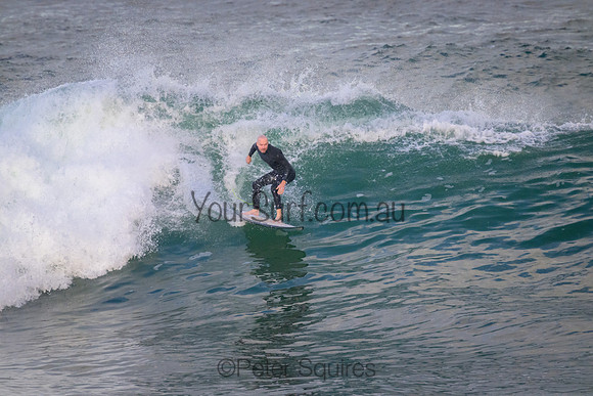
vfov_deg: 1.7
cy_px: 198
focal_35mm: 800
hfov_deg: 2.6
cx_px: 296
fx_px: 13180
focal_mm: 800
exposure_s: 1/1250
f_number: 11
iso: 4500
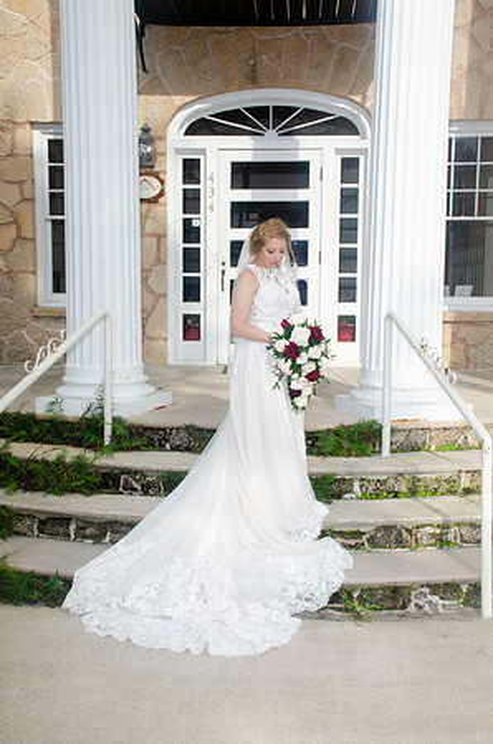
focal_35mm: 39
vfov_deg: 49.6
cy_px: 372
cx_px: 246
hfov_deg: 34.1
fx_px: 805
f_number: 9
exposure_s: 1/250
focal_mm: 26
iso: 100
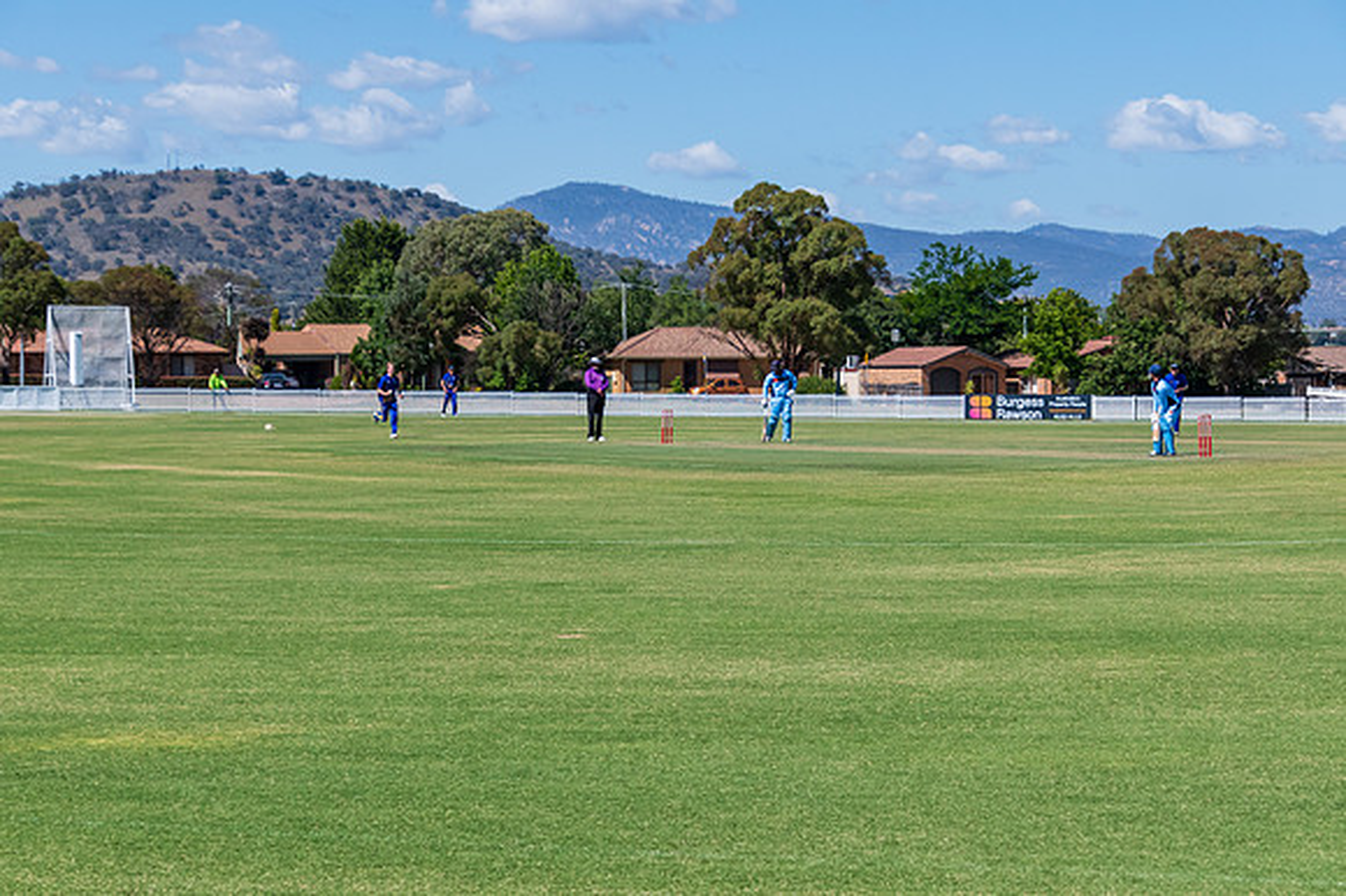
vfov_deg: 12.2
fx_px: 4185
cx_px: 673
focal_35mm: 112
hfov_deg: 18.3
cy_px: 448
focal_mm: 75
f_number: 6.3
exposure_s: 1/3200
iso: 400
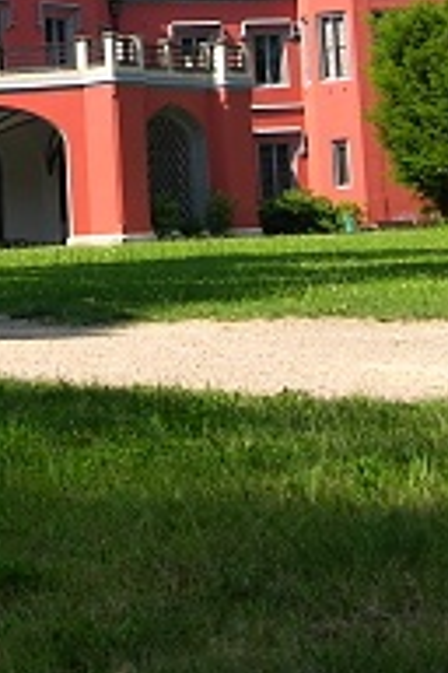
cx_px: -52
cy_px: -98
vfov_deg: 17.3
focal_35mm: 114
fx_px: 2128
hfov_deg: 11.8
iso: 50
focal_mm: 8.9
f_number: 3.5
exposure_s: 1/116
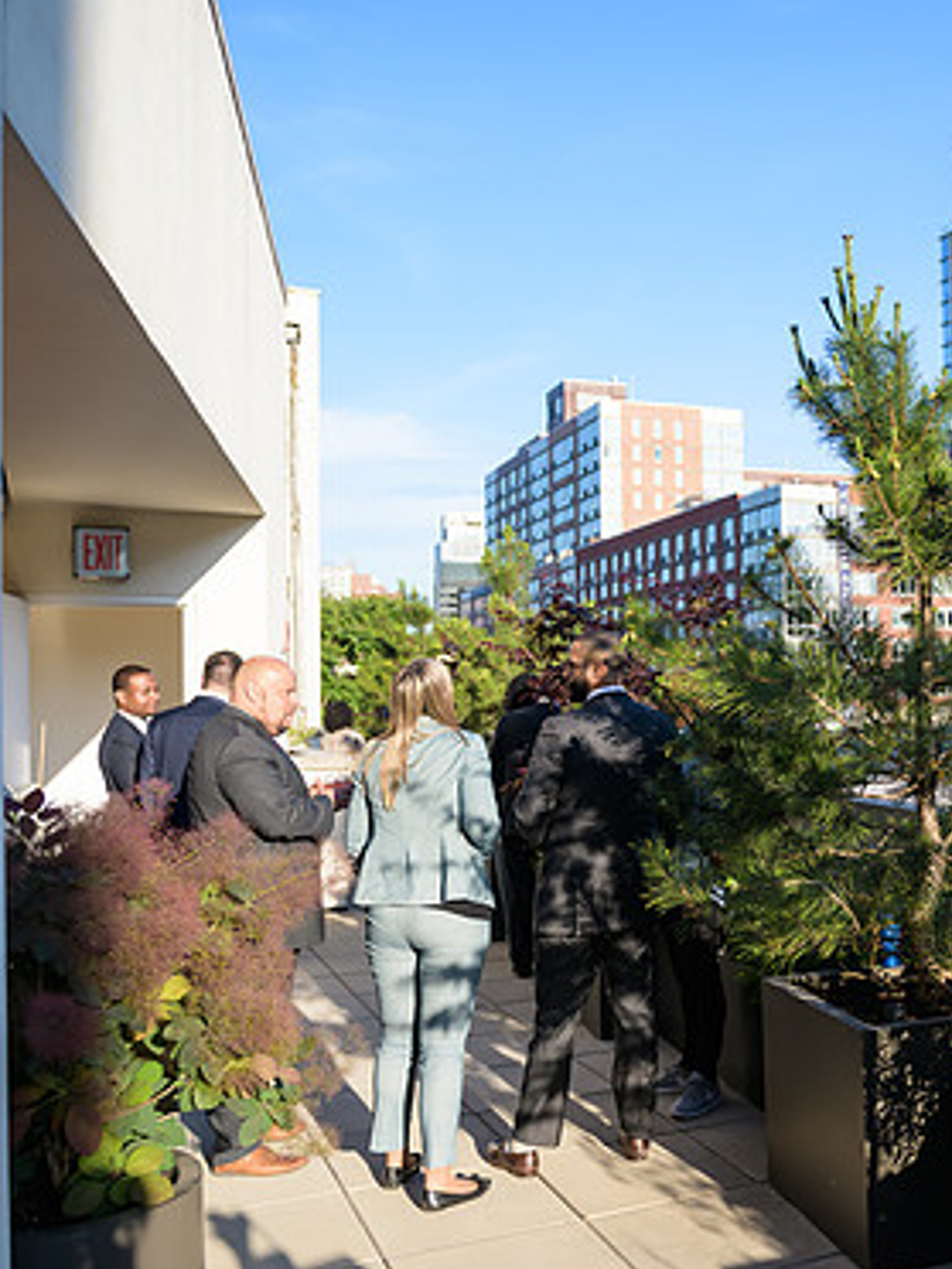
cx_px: 734
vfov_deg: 51.3
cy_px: 653
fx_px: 1320
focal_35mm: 36
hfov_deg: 38.5
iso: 400
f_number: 3.2
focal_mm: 24
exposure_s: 1/3200
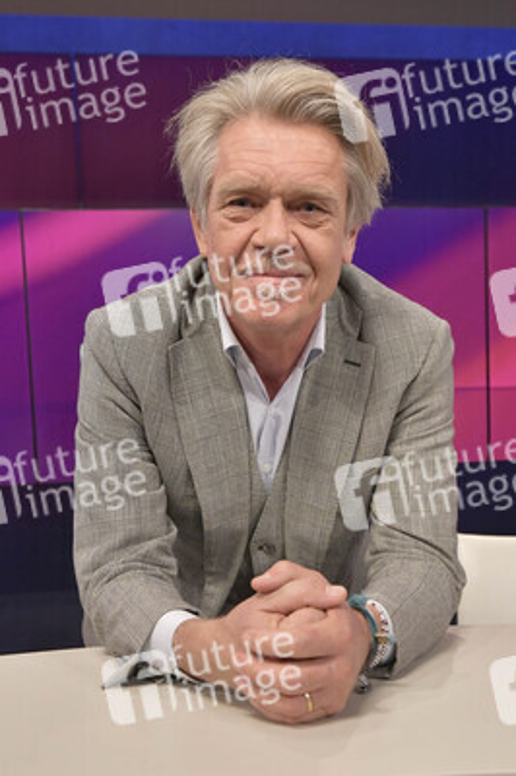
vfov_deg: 54.5
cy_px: 388
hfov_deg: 37.8
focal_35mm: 35
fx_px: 754
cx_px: 258
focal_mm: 35
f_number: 6.3
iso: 2500
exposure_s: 1/200
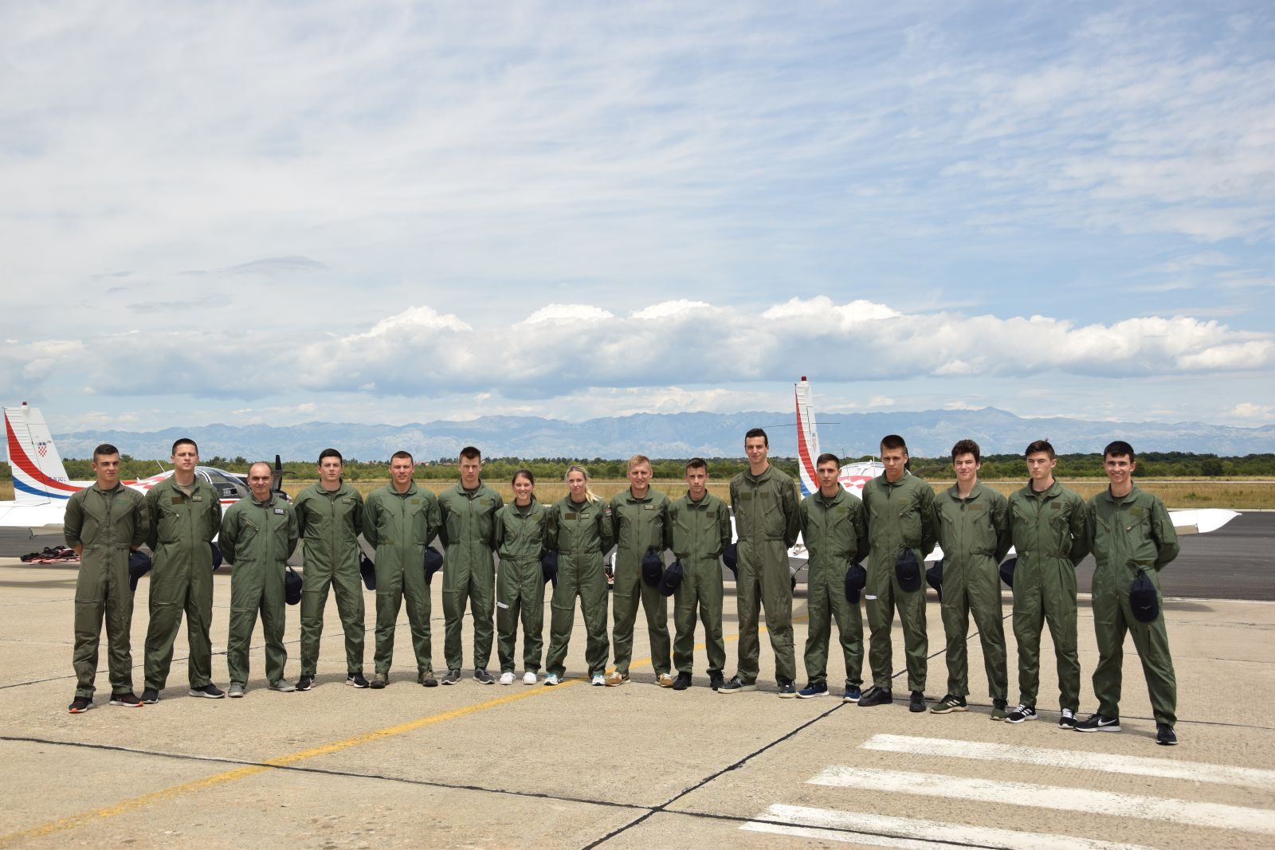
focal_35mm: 38
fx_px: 1328
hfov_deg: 51.3
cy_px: 425
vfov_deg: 35.5
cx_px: 638
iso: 100
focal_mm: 25
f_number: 9
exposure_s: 1/320
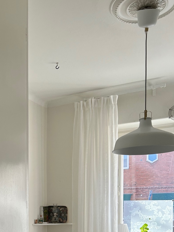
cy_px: 212
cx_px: 15
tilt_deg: -2.5
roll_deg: +0.7
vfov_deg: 35.7
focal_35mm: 50
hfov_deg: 28.0
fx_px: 335
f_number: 1.5
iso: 50
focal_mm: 5.7
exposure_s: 1/775
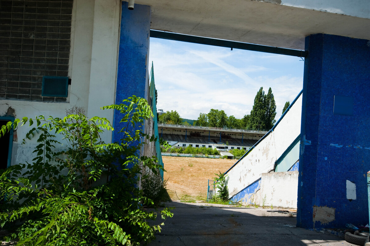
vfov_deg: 37.8
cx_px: 185
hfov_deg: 54.5
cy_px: 123
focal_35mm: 35
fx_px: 359
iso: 200
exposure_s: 1/500
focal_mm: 35
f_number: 9
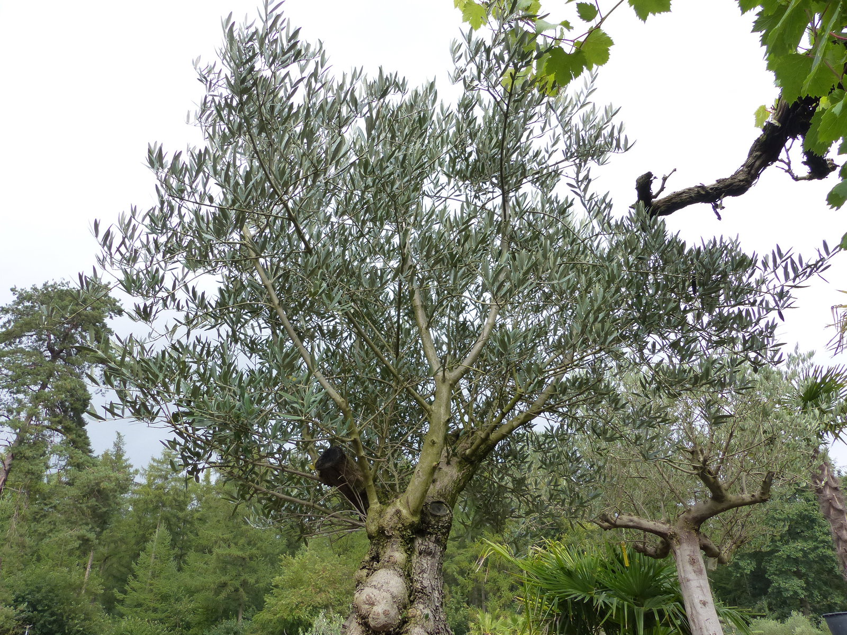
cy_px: 318
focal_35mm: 25
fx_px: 612
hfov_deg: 69.4
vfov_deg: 54.9
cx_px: 424
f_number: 4
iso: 160
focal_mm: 4.5
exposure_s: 1/400
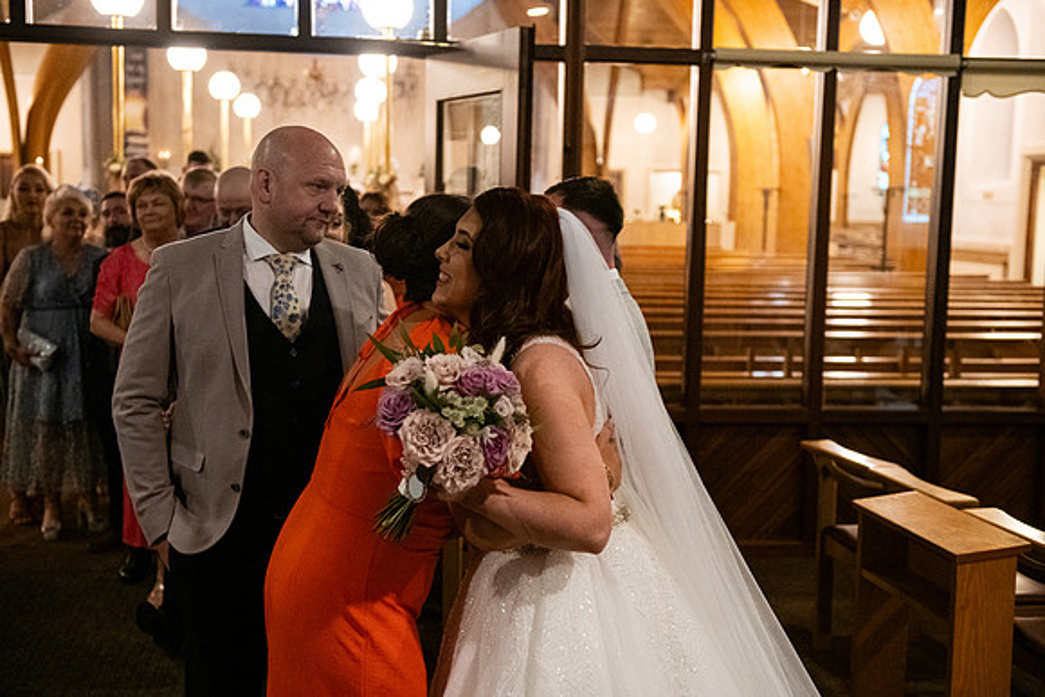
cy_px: 348
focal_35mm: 48
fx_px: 1394
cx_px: 522
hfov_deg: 41.1
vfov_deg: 28.1
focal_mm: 48
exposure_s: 1/160
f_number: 3.5
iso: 2500
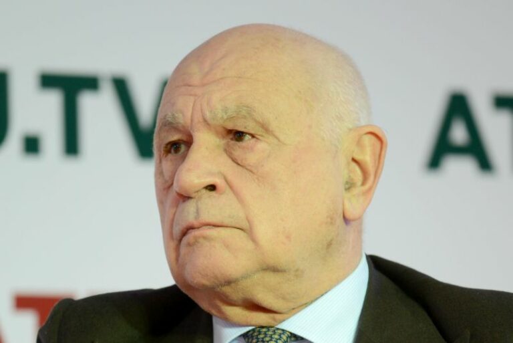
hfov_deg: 10.3
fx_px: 2851
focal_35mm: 200
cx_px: 256
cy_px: 172
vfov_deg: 6.9
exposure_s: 1/125
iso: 800
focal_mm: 200
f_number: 4
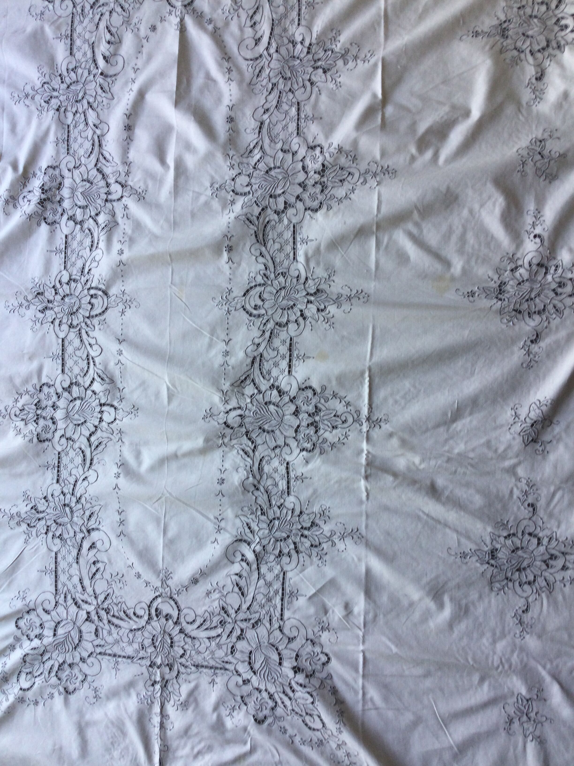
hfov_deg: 45.4
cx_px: 287
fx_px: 685
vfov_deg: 58.4
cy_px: 383
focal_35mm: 31
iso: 32
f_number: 2.4
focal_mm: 3.3
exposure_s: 1/50
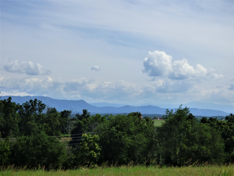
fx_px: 493
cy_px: 88
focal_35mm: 73
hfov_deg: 26.7
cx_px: 117
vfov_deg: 20.2
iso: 160
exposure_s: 1/1600
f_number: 4.3
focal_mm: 12.29
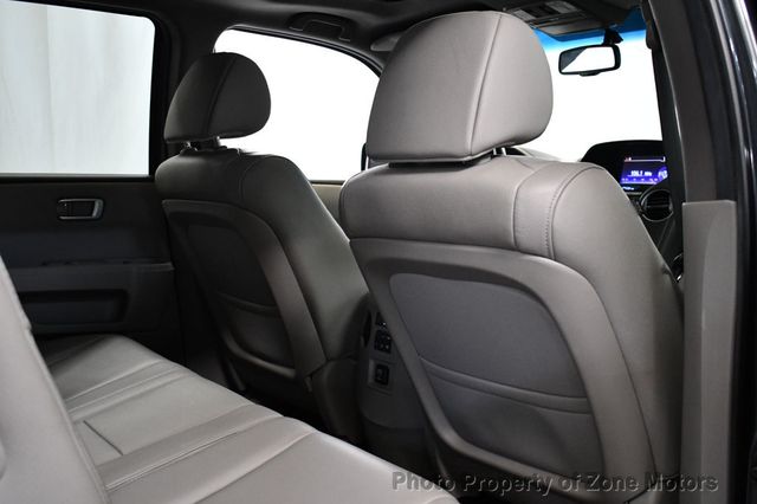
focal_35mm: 36
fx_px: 757
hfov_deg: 53.2
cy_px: 252
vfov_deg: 36.8
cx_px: 378
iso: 3200
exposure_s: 1/80
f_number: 4
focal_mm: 24
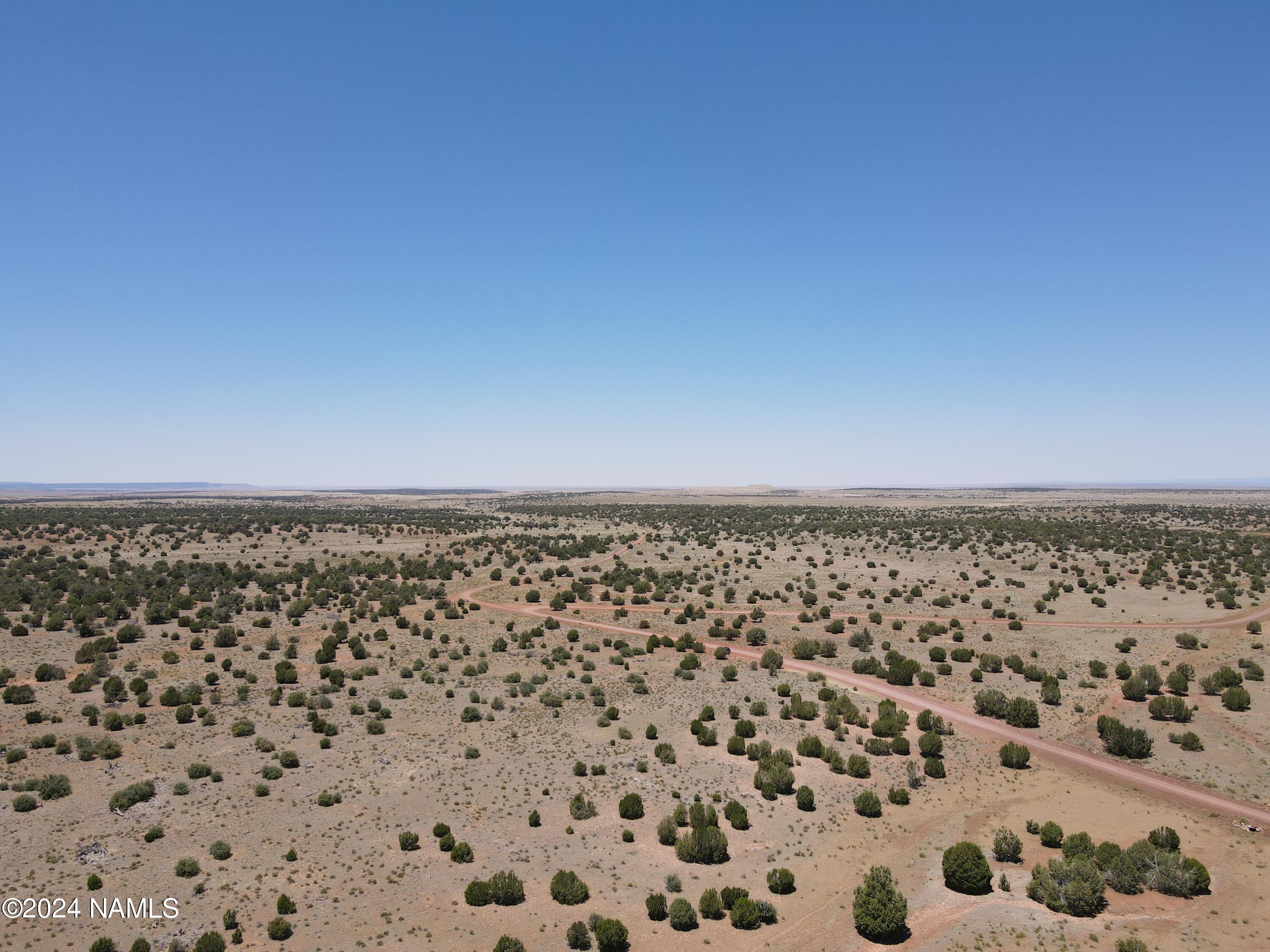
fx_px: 881
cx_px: 635
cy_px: 476
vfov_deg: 56.8
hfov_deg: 71.6
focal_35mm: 24
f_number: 2.8
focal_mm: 4.5
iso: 100
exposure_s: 1/725
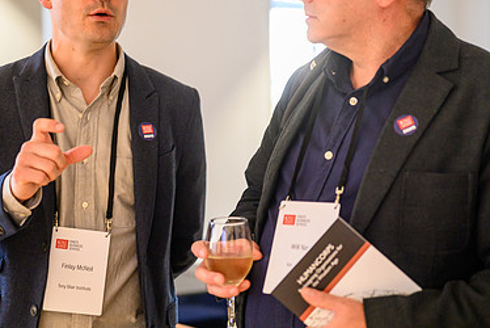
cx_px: 189
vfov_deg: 16.9
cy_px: 119
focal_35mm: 81
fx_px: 1103
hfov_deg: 25.0
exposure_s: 1/200
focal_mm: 50
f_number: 1.8
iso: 1400
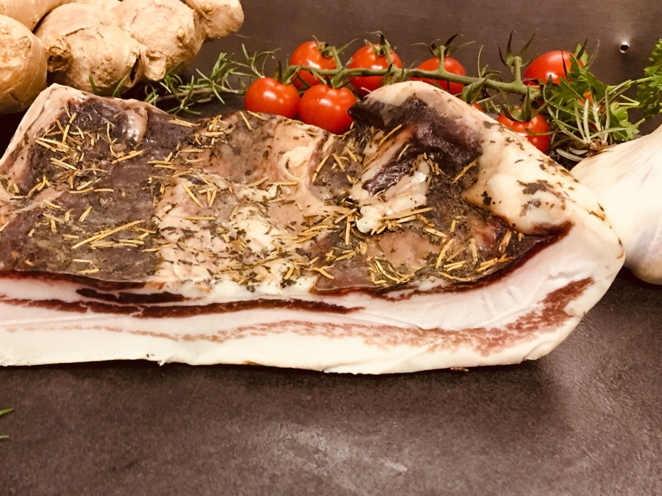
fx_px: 822
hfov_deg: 43.5
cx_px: 245
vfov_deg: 33.2
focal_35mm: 43
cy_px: 338
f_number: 2.2
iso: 64
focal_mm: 4.15
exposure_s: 1/15
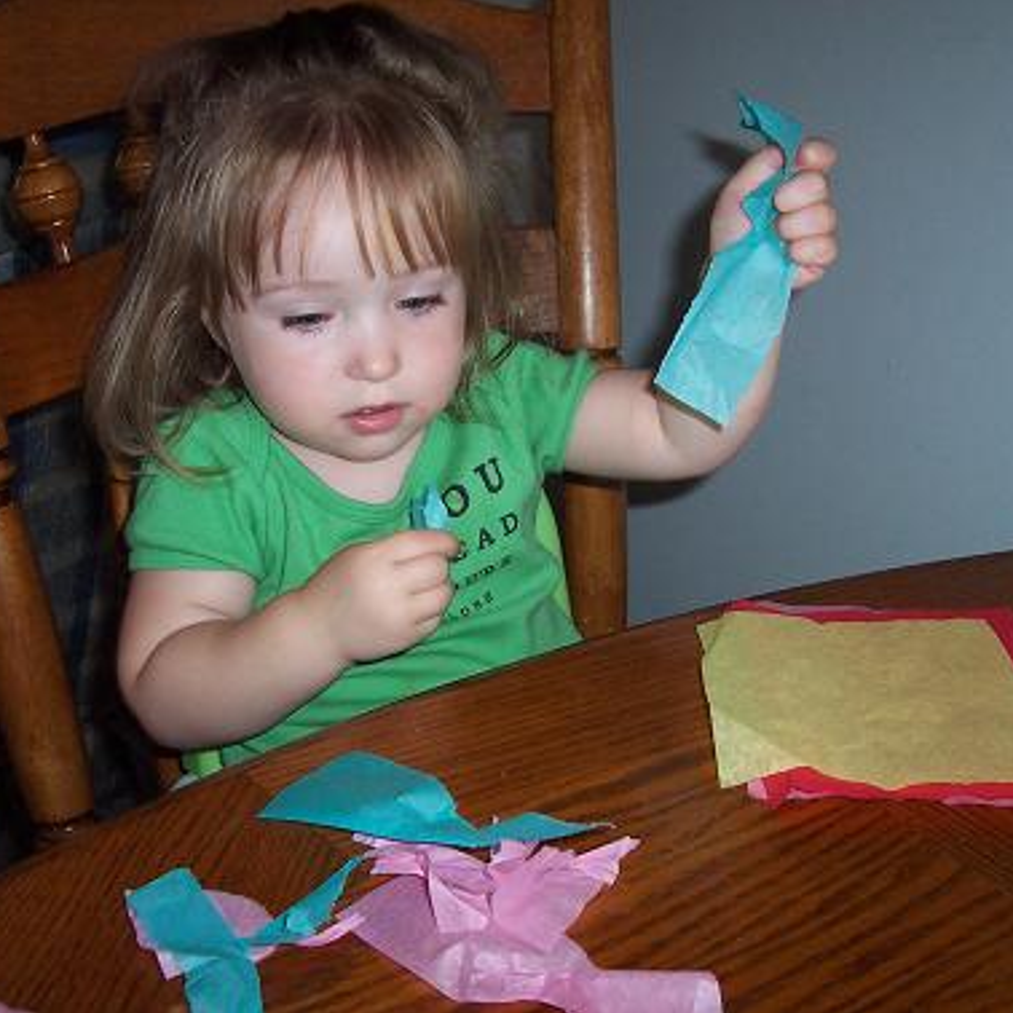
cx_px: 517
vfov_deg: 38.3
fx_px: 1457
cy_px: 505
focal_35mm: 44
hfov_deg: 38.3
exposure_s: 1/60
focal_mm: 5.6
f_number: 2.8
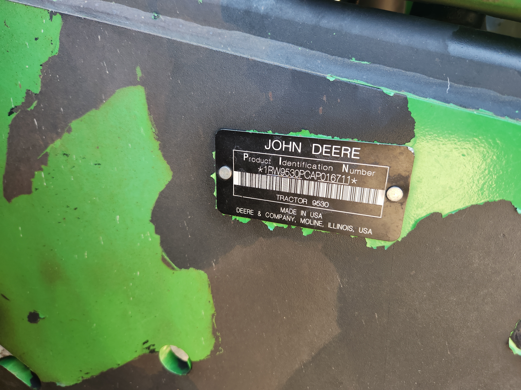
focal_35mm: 23
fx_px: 346
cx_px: 260
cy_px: 195
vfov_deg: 58.9
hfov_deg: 73.9
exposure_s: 1/180
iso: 125
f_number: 1.8
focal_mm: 5.4
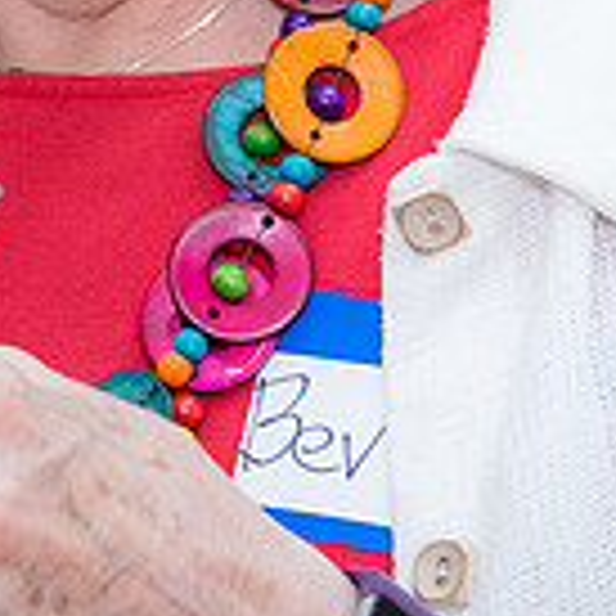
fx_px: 4490
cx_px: -3
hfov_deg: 7.8
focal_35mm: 223
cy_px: -89
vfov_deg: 7.8
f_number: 6.3
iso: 200
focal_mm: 48
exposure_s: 1/125
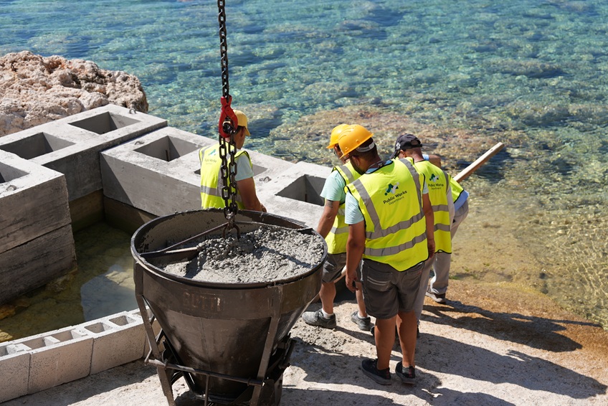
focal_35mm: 50
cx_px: 304
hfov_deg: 39.6
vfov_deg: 27.0
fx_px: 845
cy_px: 203
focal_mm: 50
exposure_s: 1/1000
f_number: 3.5
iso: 80
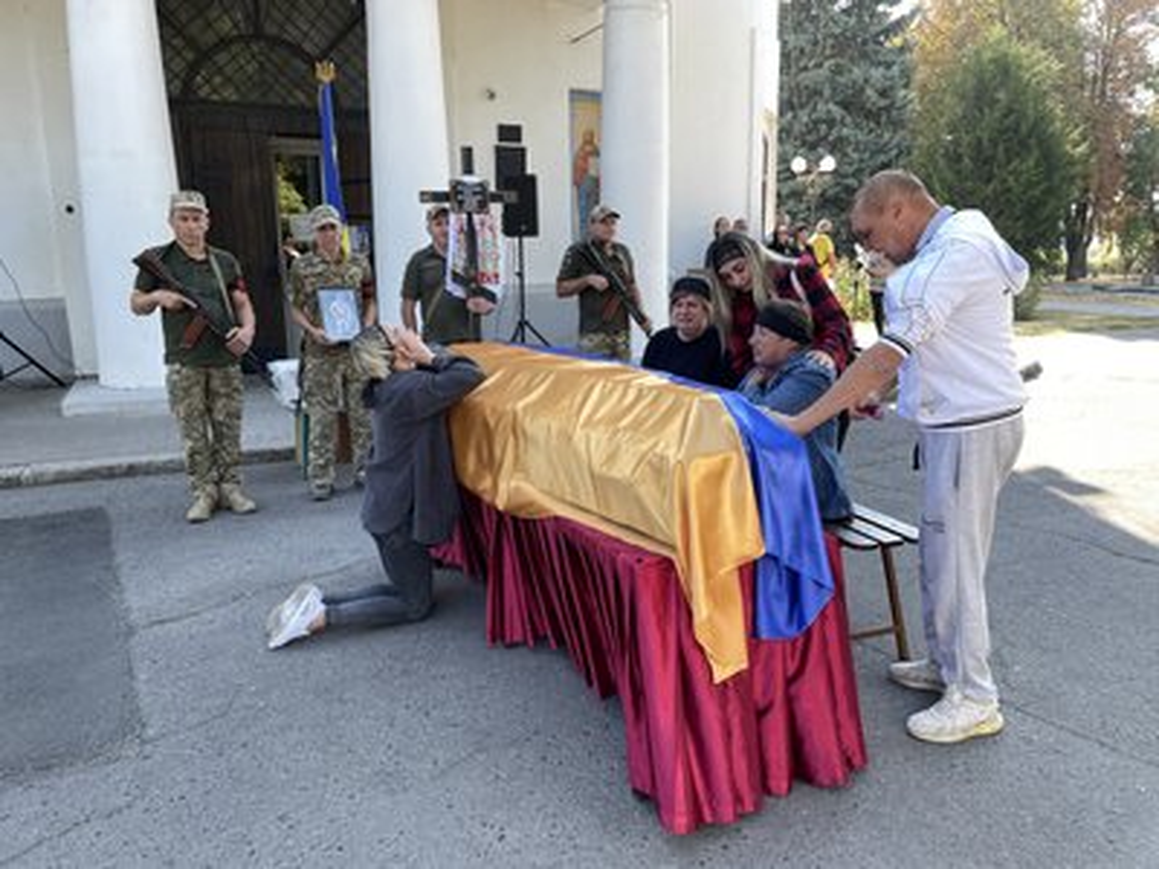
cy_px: 434
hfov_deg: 67.3
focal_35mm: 26
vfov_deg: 53.1
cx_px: 580
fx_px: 871
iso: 32
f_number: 1.6
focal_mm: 4.2
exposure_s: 1/349
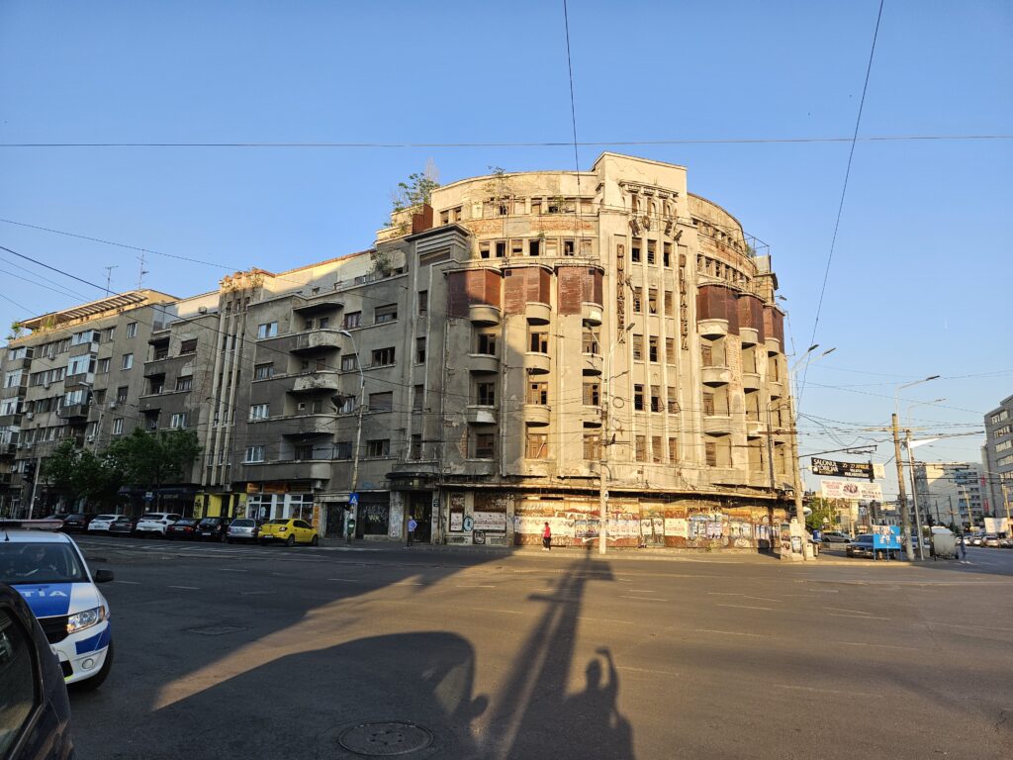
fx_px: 673
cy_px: 380
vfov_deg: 58.9
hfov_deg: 73.9
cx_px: 506
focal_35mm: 23
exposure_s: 1/1081
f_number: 1.8
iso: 50
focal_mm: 5.4
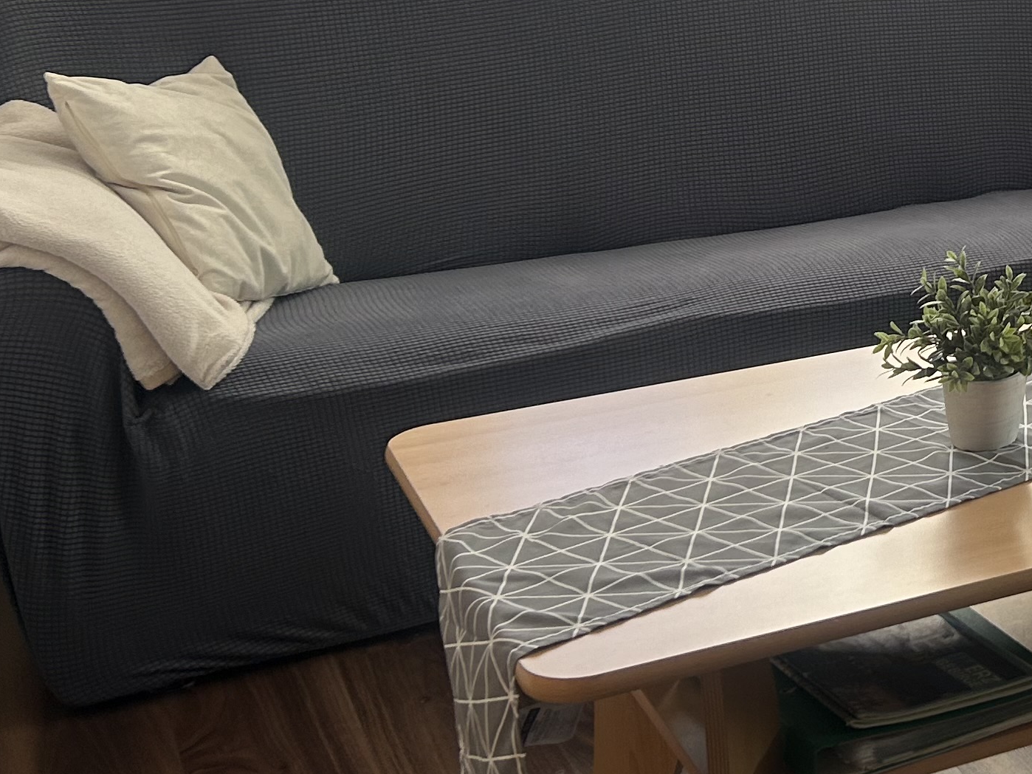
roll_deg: -0.9
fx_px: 2236
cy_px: -27
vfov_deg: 19.0
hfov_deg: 23.1
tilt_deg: -9.5
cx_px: 1338
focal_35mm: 75
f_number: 1.5
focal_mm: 5.7
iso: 40
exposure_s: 1/160
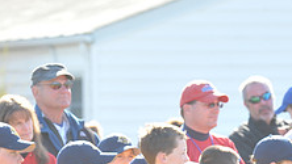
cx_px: 135
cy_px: 241
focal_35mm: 547
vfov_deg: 2.2
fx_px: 4236
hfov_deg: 3.9
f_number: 7.1
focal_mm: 200
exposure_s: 1/200
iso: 400
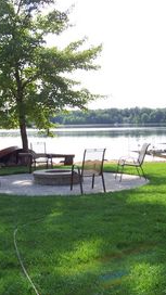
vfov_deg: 39.2
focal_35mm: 53
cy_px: 148
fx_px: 415
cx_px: 61
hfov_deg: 22.6
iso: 64
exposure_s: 1/250
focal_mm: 5.85
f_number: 2.8
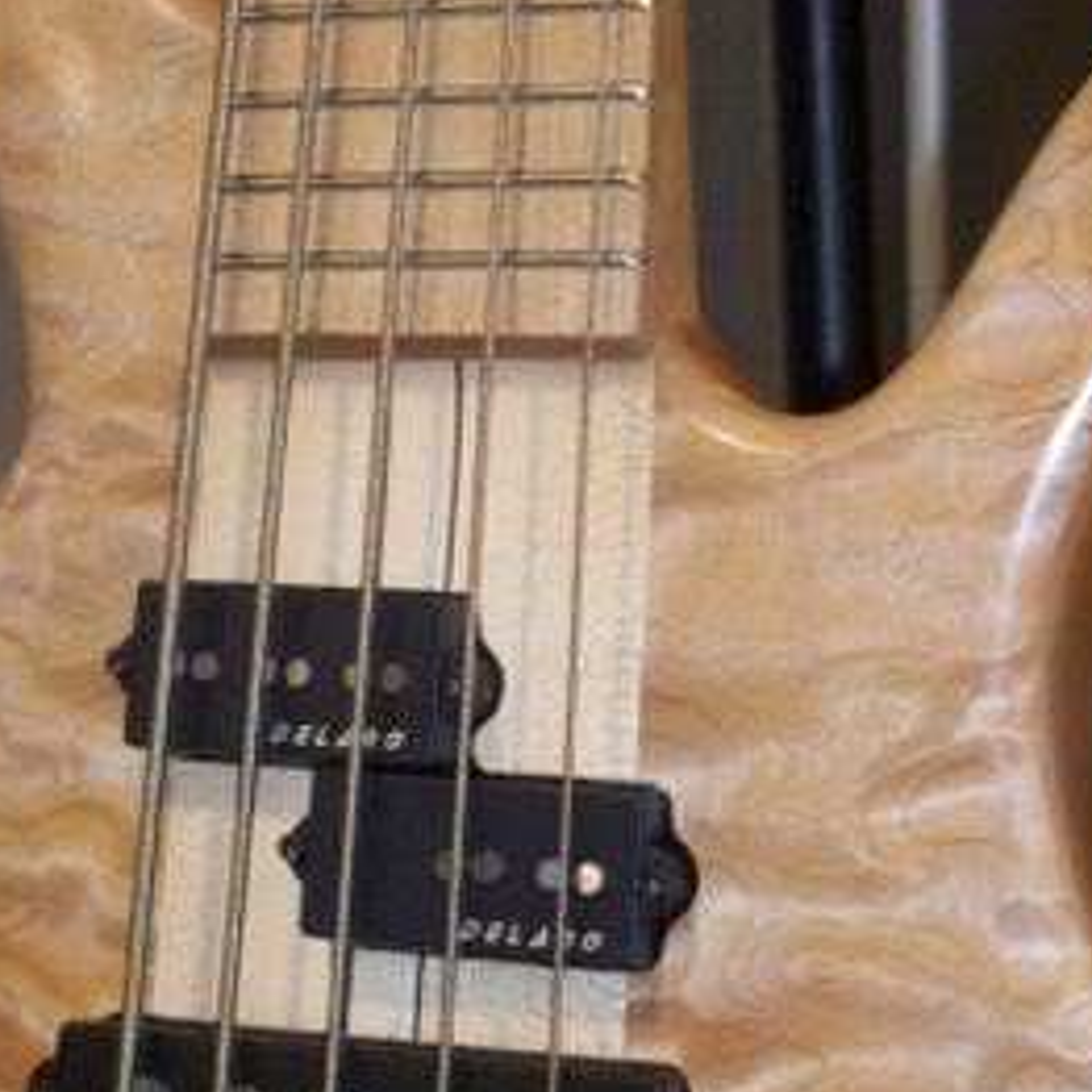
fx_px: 3569
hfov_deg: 17.4
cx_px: 538
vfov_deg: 17.4
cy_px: 579
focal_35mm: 100
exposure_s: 1/45
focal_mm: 6.2
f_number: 2.8
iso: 160
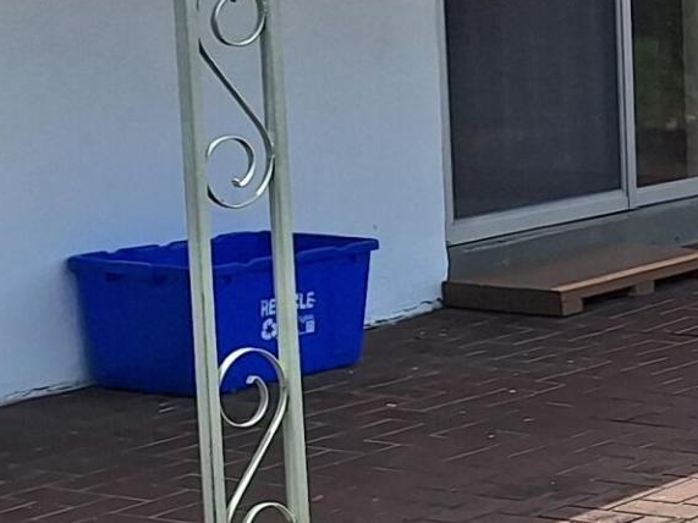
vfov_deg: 12.7
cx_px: 1566
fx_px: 2339
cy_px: 123
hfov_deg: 13.4
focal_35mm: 116
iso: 40
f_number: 1.8
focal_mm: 5.54
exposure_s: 1/4167
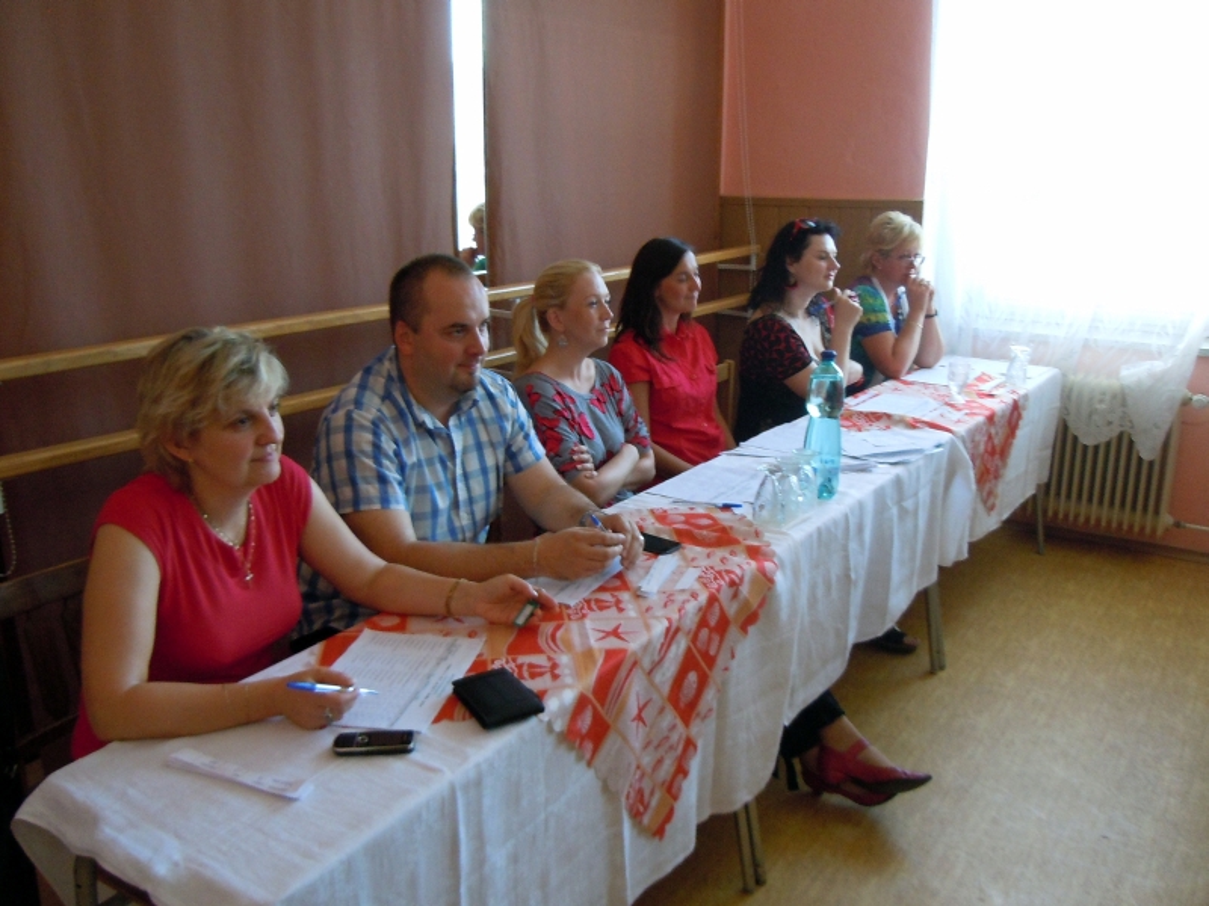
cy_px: 453
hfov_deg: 60.0
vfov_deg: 46.8
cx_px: 604
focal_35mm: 30
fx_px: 1048
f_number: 3.5
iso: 400
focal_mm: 5.4
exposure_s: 1/60
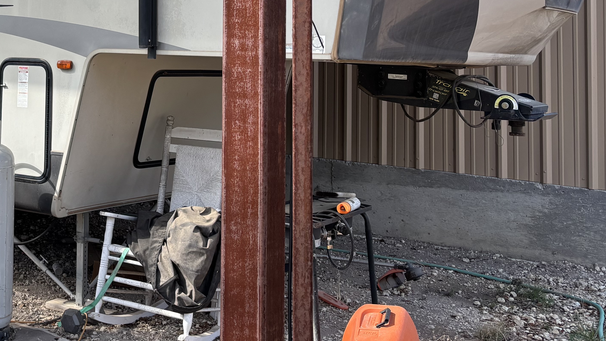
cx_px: 20
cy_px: -16
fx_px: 916
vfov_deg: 20.3
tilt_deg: +2.8
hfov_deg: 33.9
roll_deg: -1.9
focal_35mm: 57
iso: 50
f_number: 1.6
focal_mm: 5.96
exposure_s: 1/510
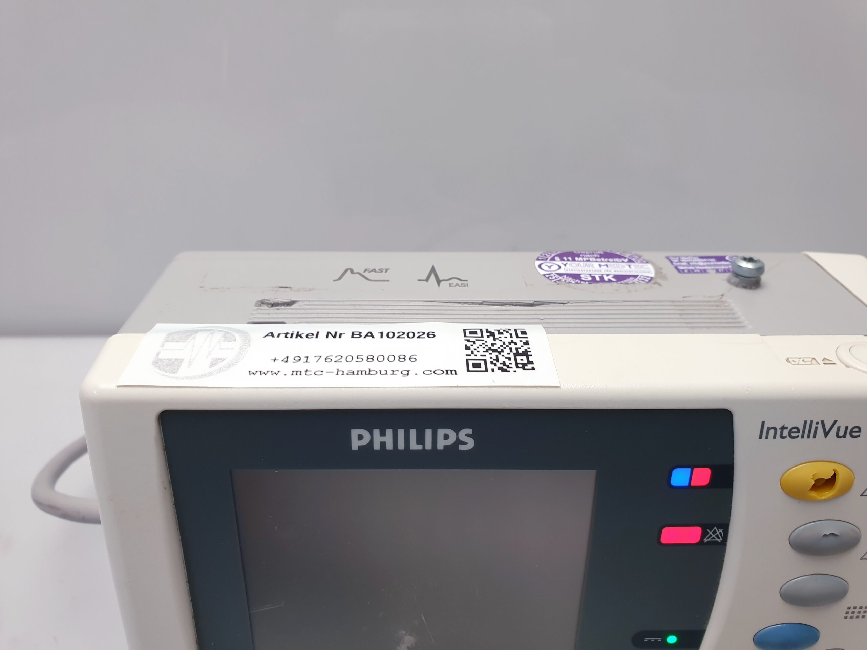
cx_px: 434
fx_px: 651
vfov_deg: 53.1
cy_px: 325
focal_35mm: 26
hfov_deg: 67.3
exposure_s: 1/50
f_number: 2.4
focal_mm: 4.3
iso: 50
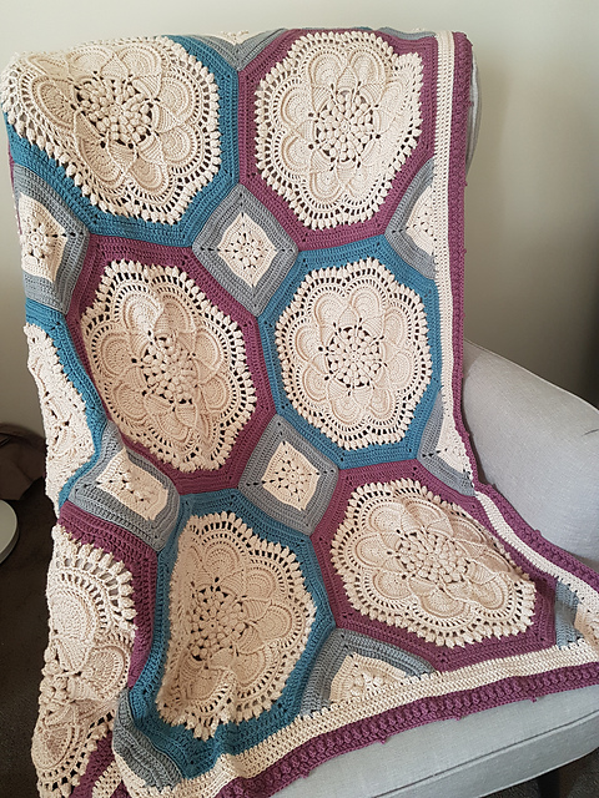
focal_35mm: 26
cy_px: 399
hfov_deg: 53.1
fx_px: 600
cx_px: 300
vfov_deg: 67.3
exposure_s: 1/50
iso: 200
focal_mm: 4.2
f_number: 1.7
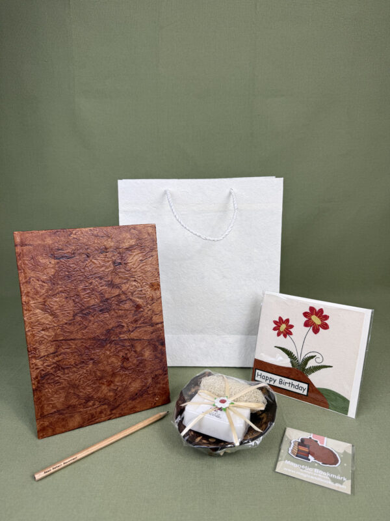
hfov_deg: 56.8
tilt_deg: -14.1
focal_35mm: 24
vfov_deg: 71.6
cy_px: 260
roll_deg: +0.0
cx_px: 195
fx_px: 361
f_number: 1.78
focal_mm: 6.76
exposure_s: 1/121
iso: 64
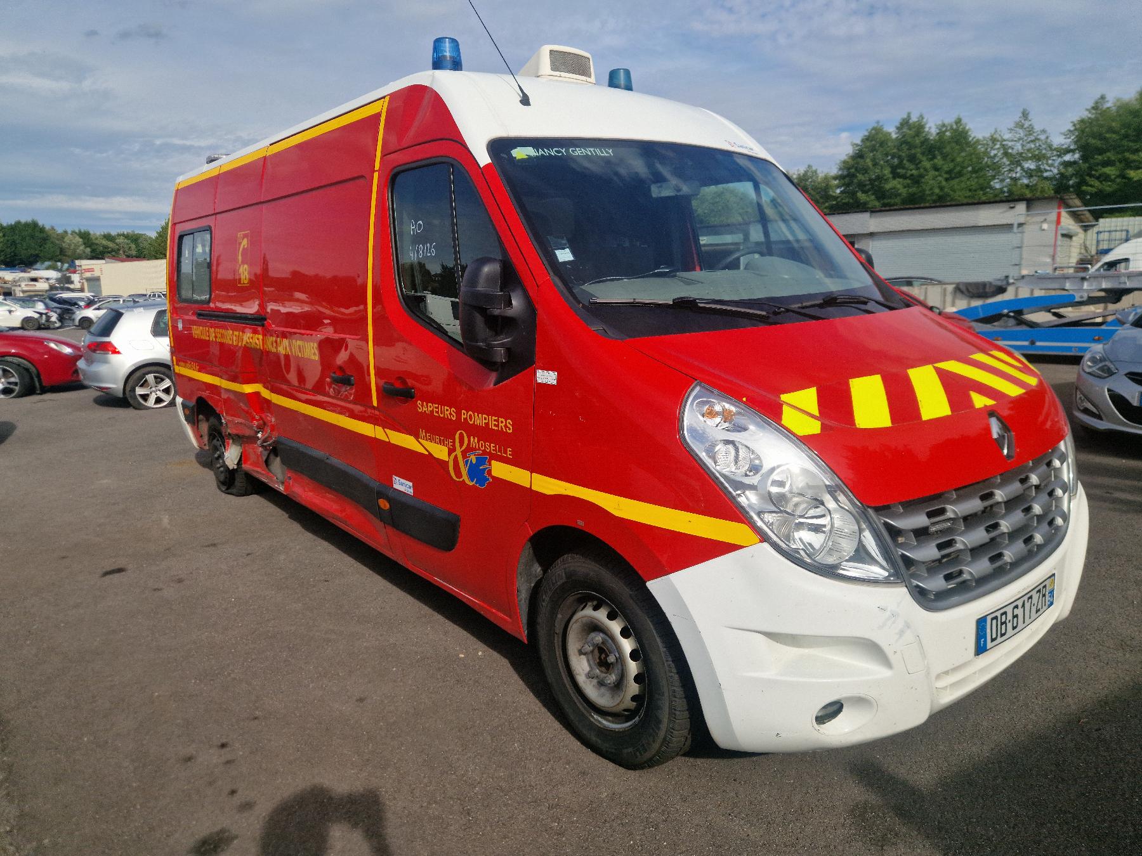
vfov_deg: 58.9
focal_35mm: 23
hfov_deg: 73.9
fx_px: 759
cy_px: 428
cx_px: 571
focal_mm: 5.4
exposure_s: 1/2500
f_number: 1.8
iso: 50
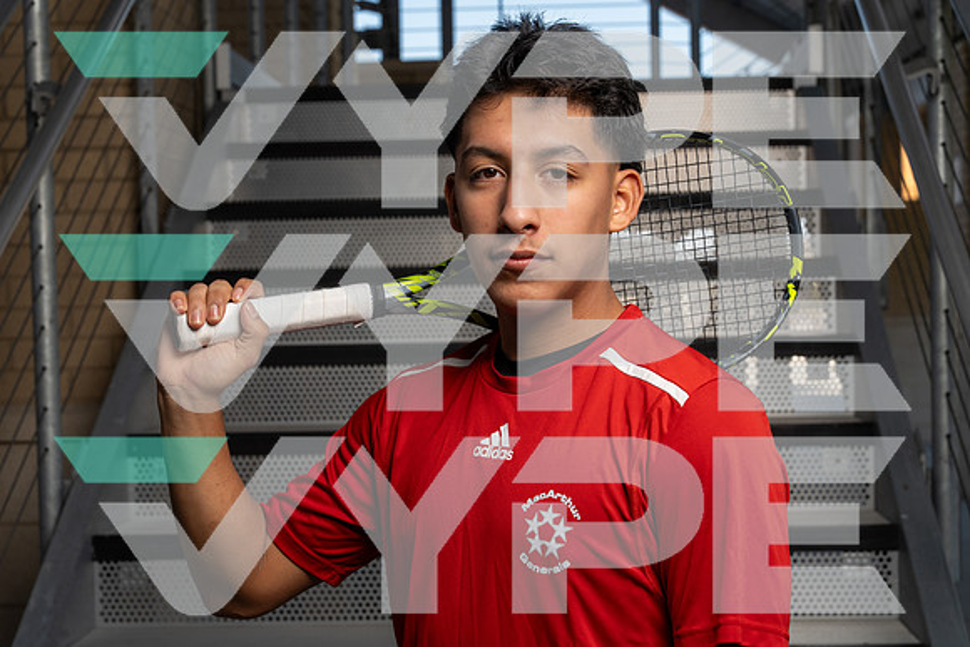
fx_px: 1886
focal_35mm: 70
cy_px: 324
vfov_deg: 19.5
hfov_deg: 28.8
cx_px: 485
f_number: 8
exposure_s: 1/250
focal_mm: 70
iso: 250
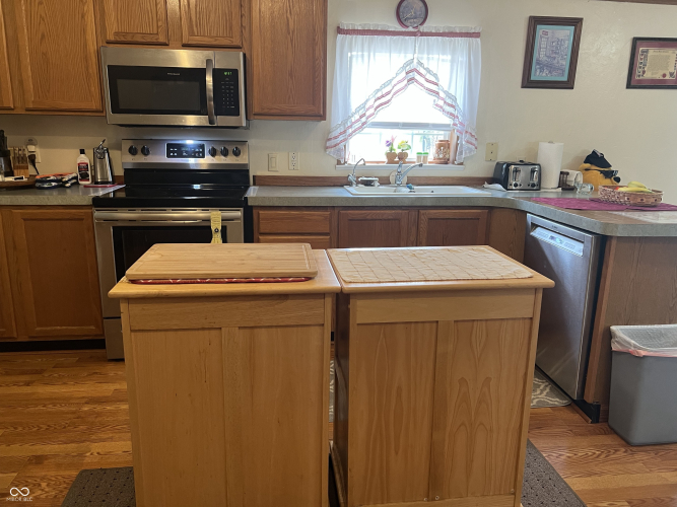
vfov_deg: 53.0
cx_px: 338
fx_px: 508
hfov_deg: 67.3
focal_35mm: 26
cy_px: 254
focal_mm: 5.7
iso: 160
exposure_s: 1/60
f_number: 1.5
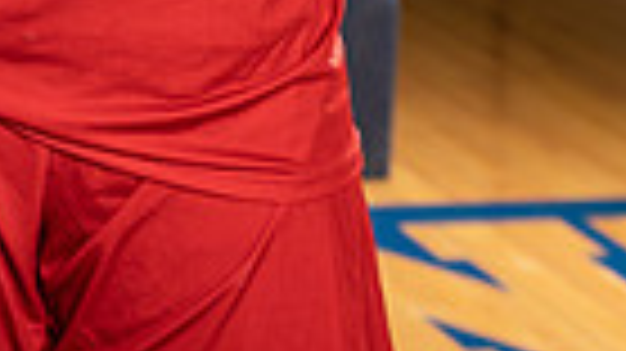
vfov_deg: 6.3
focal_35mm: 183
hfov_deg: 11.7
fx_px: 3036
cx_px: 14
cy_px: -531
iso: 400
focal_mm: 54
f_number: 5.6
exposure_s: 1/250
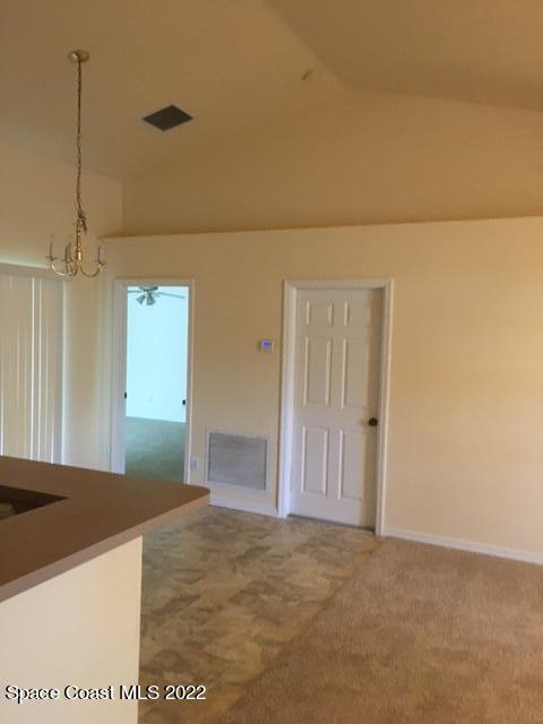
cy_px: 362
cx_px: 272
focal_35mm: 29
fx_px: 607
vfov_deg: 61.7
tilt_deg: -3.7
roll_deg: -2.3
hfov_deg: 48.2
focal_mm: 4.15
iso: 200
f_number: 2.2
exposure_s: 1/15
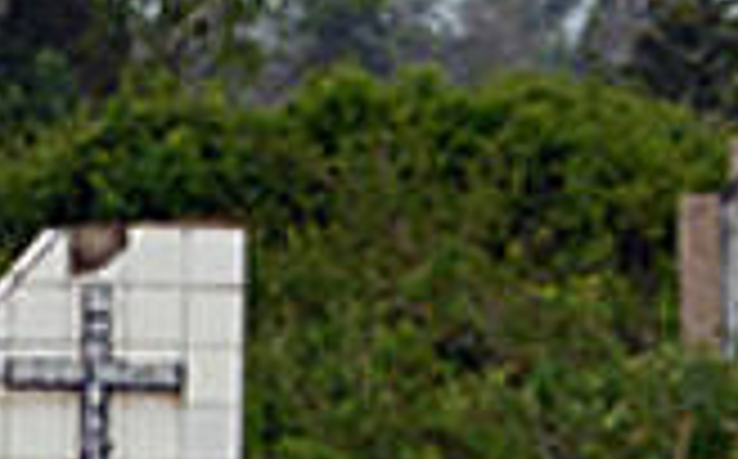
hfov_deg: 6.0
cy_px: 180
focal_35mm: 348
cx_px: 1242
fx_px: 6990
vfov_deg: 3.8
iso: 320
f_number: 4.5
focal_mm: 56
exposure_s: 1/1000
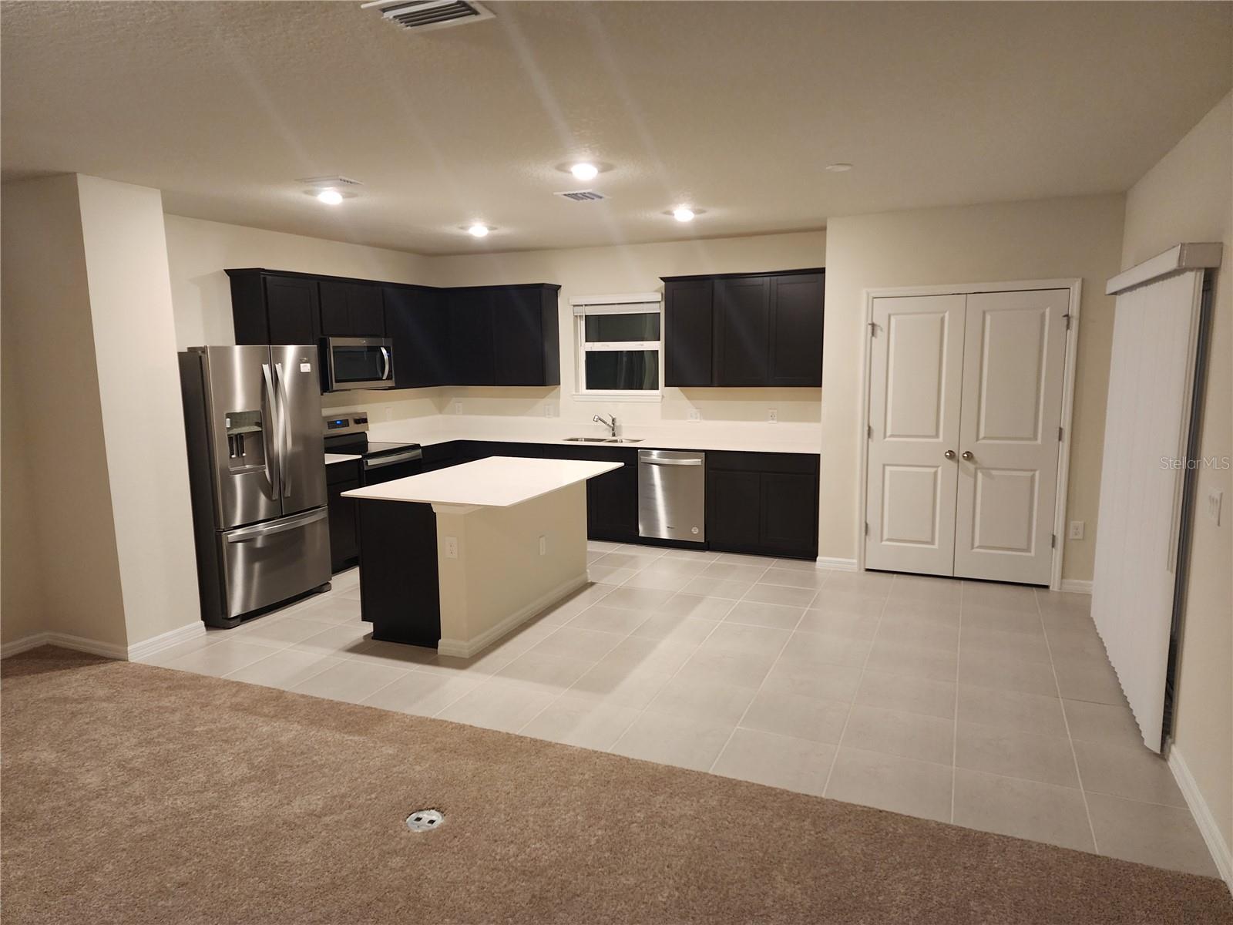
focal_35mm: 23
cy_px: 462
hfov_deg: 73.9
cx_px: 616
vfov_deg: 58.9
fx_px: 819
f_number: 1.8
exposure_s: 1/120
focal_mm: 6.4
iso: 640
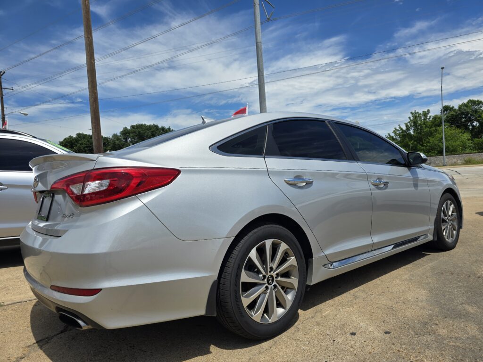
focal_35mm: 23
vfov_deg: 58.9
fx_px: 321
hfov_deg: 73.9
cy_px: 181
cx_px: 242
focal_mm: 6.3
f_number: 1.7
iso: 12
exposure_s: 1/1300
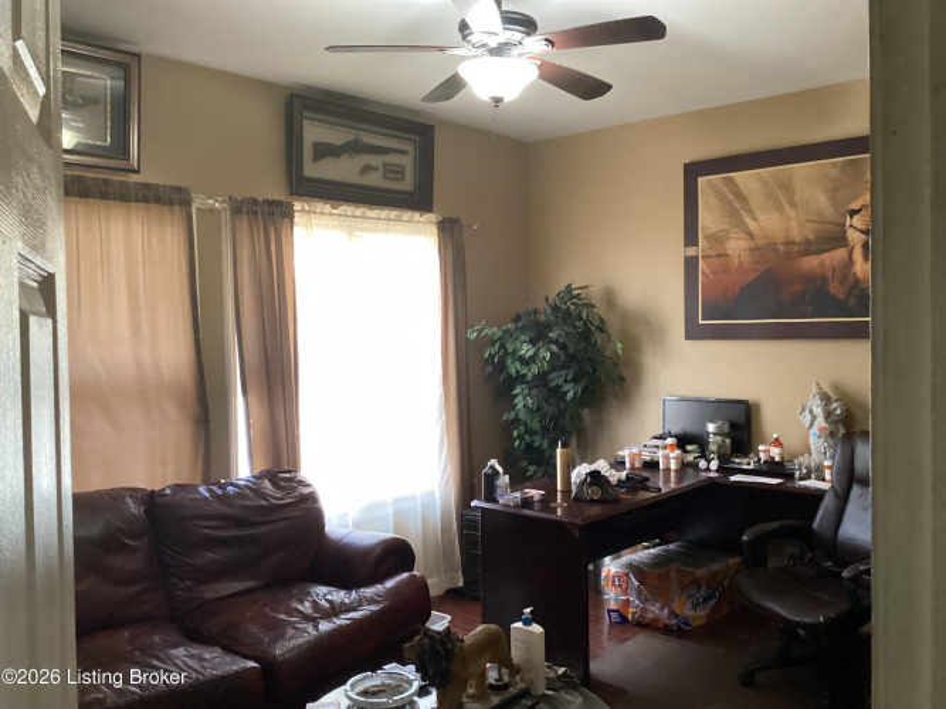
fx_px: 847
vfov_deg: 45.4
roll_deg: +0.9
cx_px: 473
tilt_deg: -1.5
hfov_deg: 58.4
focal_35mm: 31
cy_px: 354
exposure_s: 1/60
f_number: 2.4
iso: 400
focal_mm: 3.3
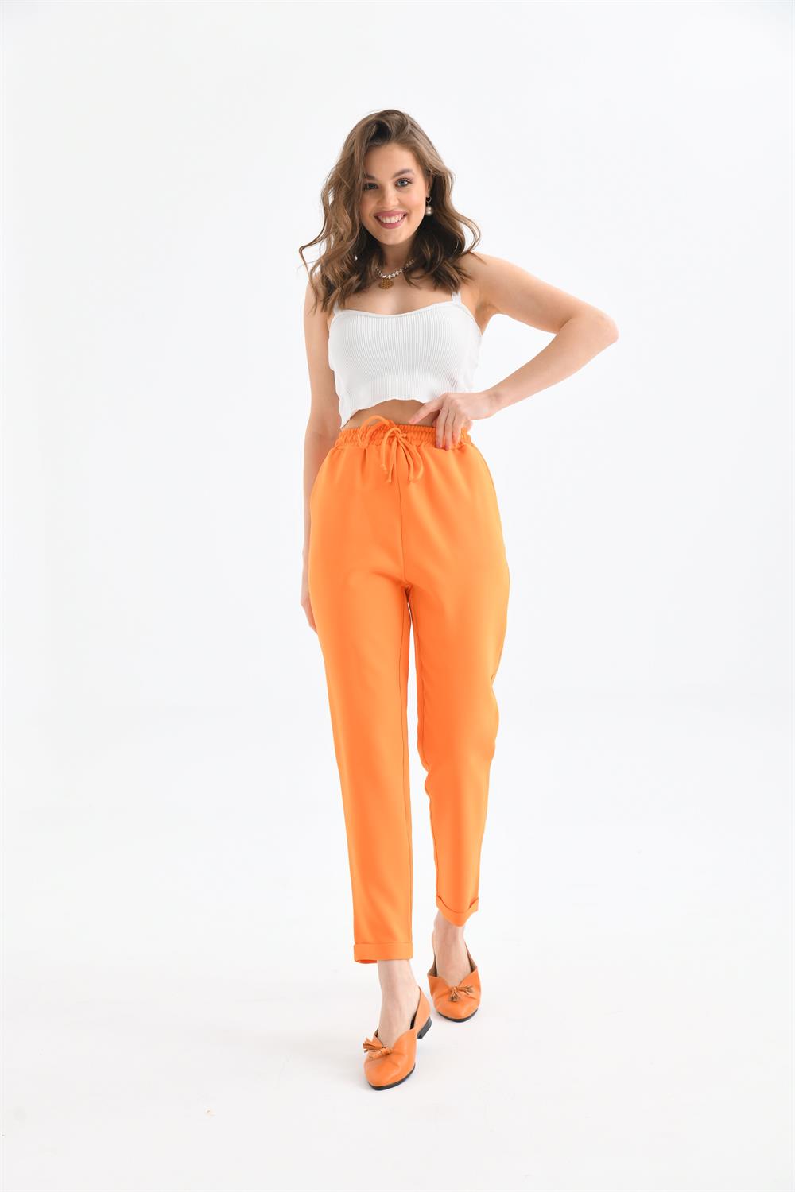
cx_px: 398
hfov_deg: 27.0
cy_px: 596
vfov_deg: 39.6
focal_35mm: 50
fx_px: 1656
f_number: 6.3
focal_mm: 50
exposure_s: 1/125
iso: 160
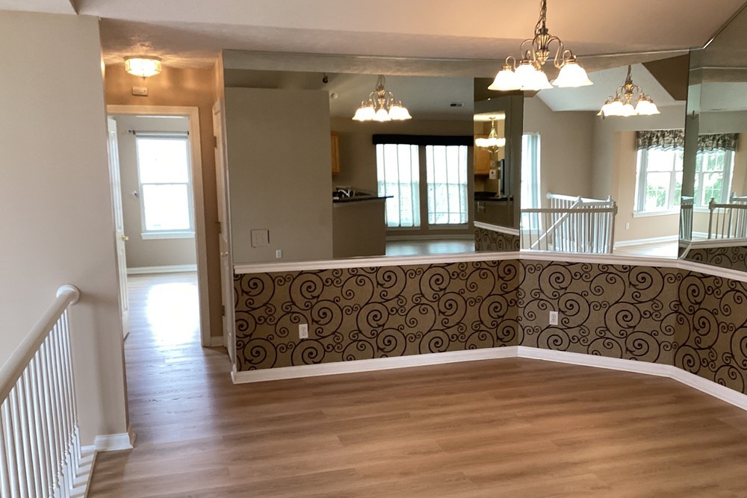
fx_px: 685
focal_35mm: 33
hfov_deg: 57.2
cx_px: 376
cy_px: 271
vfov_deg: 39.9
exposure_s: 1/50
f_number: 2.4
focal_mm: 3.3
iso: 80
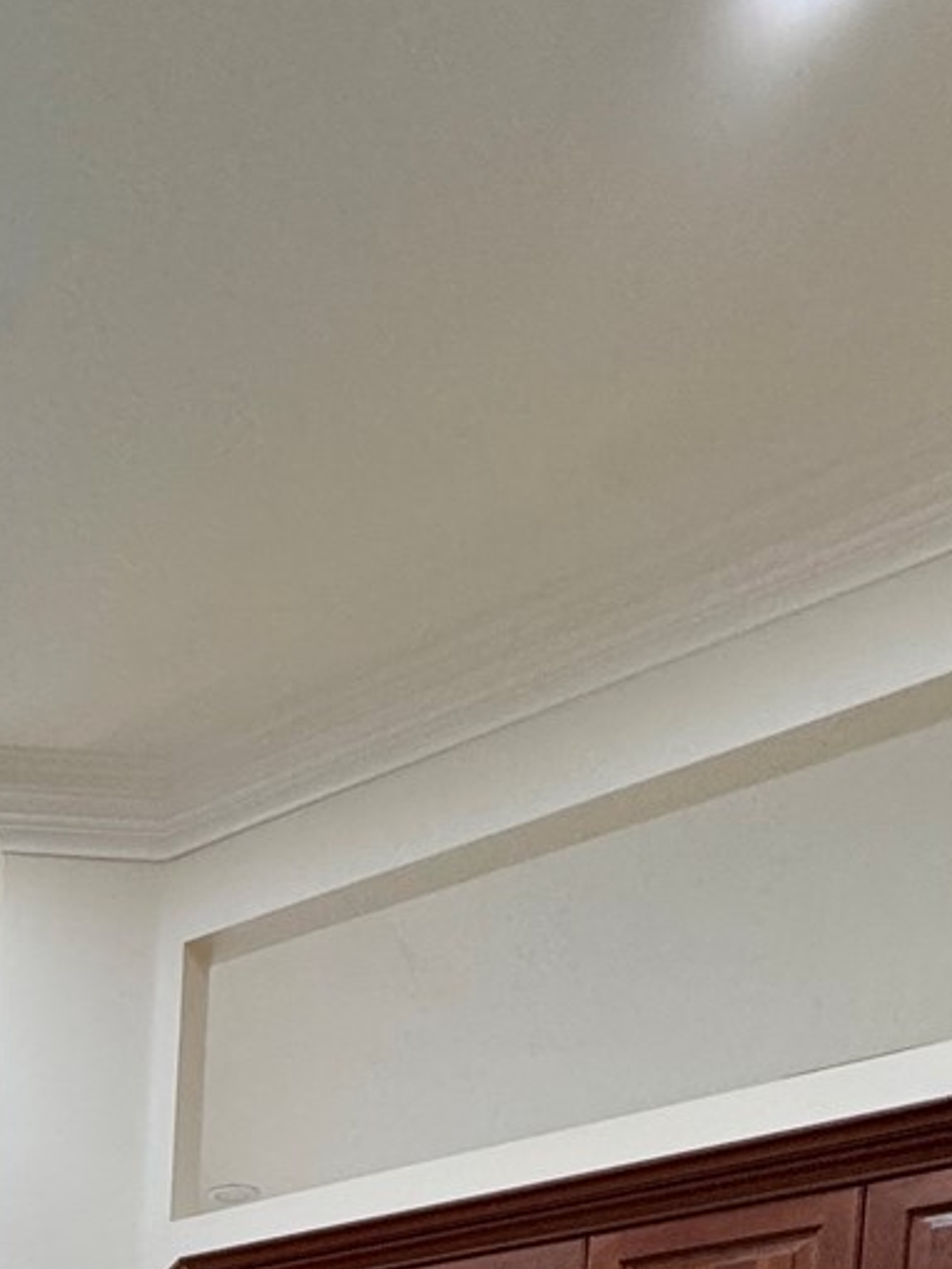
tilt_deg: -4.4
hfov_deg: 28.4
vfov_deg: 28.3
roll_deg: -1.8
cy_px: 1900
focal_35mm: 44
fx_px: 1613
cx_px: -207
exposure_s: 1/120
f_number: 2.2
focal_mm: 2.22
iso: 200
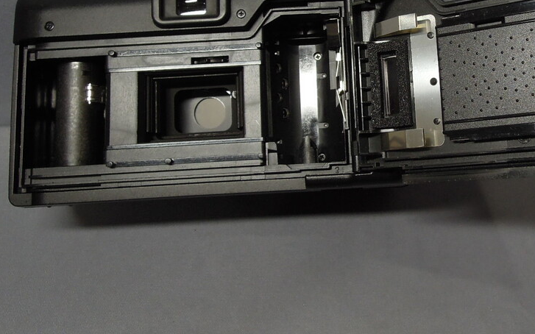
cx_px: 368
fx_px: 612
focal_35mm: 42
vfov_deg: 29.8
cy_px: 65
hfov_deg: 46.3
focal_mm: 4.3
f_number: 3.2
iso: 160
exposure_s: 1/60
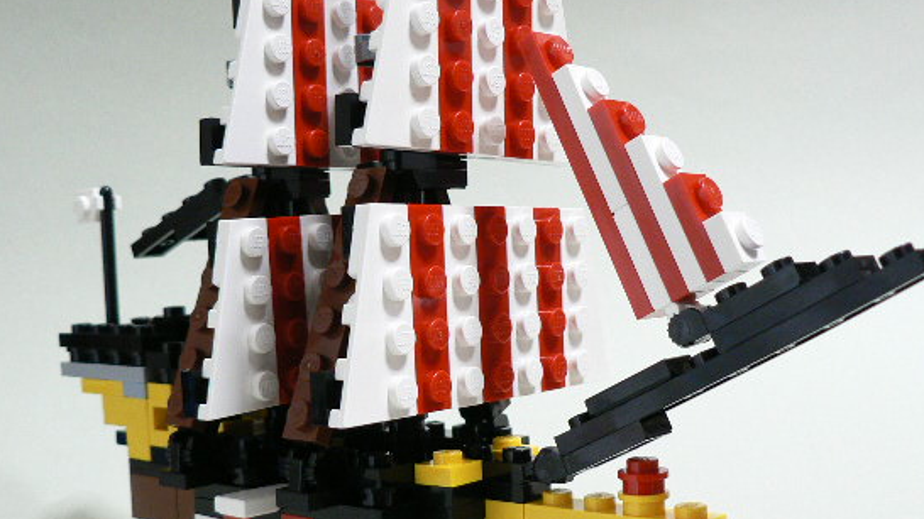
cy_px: 301
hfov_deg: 44.6
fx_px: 1127
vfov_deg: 25.9
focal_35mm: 46
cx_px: 452
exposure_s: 1/15
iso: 200
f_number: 2.8
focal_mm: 6
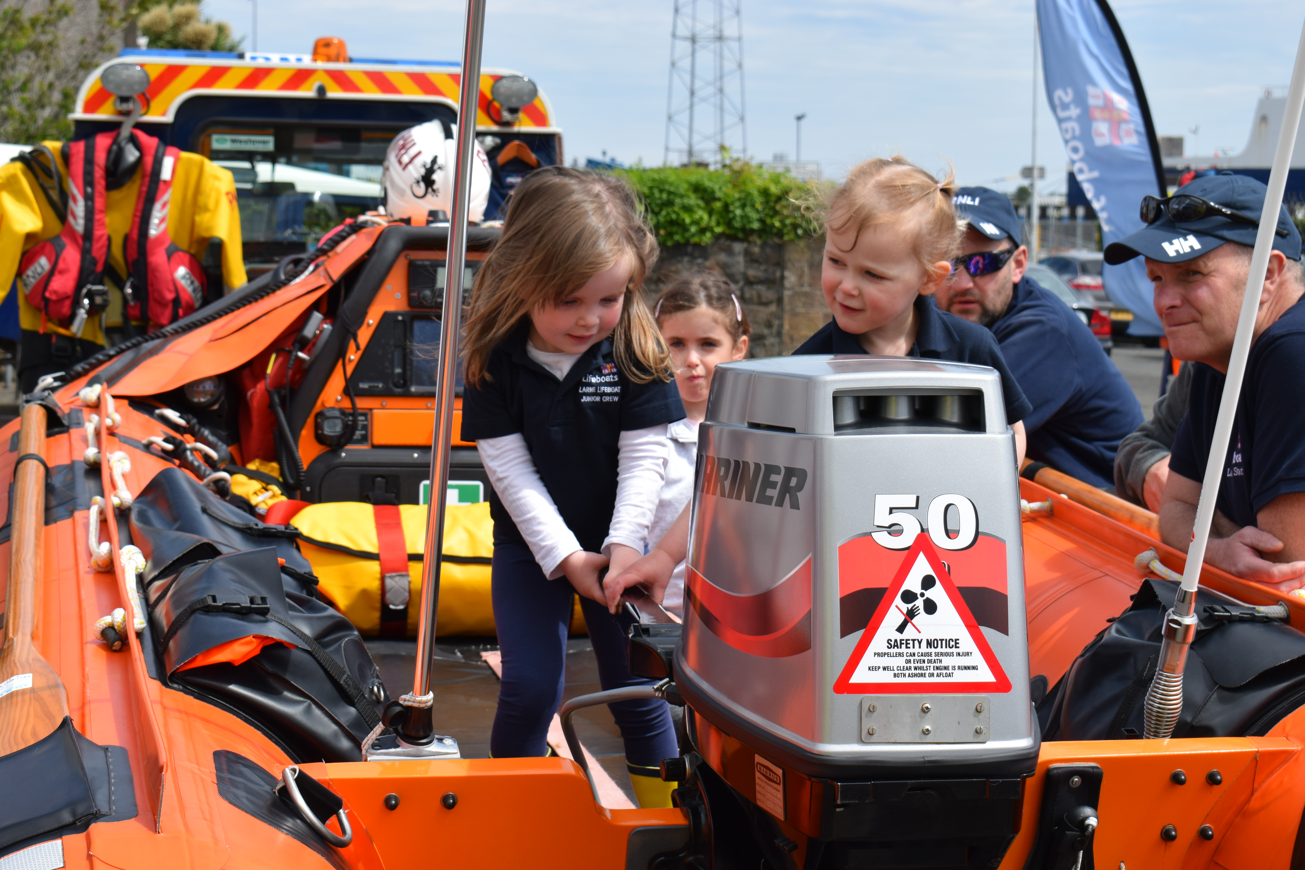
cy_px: 435
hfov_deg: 28.1
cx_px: 652
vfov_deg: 18.9
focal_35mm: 72
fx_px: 2610
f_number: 10
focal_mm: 48
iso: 200
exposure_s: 1/400
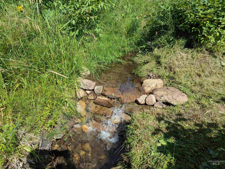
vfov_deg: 56.9
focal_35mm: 24
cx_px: 112
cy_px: 84
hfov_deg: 71.5
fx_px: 156
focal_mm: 6.81
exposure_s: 1/1742
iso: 45
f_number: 1.85
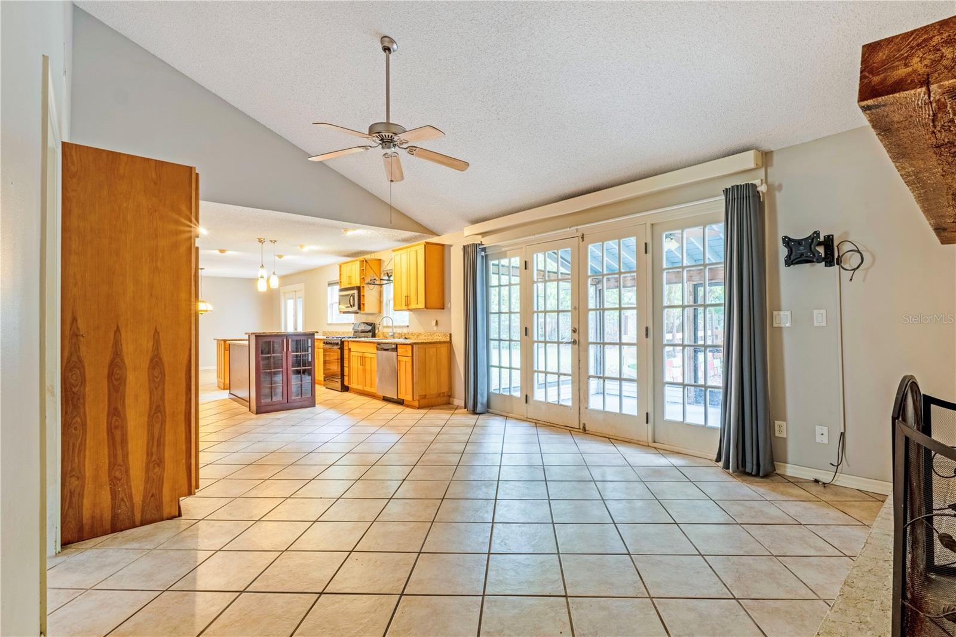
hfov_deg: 95.0
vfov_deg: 72.0
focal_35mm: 16
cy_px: 318
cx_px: 478
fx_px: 438
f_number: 9
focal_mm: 11
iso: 250
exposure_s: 1/25
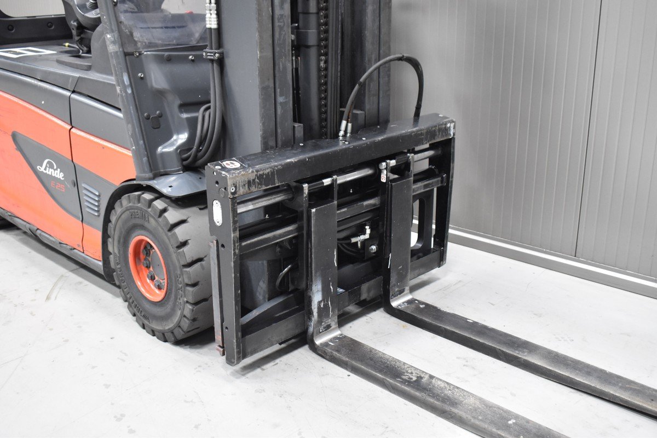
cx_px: 328
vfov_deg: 35.5
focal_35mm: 38
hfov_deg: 51.3
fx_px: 684
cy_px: 219
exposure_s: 1/20
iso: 1600
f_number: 4.5
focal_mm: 25
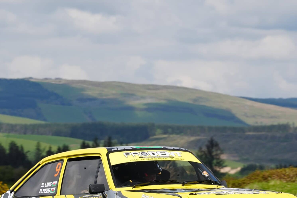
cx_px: 118
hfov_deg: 6.0
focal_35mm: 344
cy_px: 154
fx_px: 2838
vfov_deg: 4.0
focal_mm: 200
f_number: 11
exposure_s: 1/800
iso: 1000
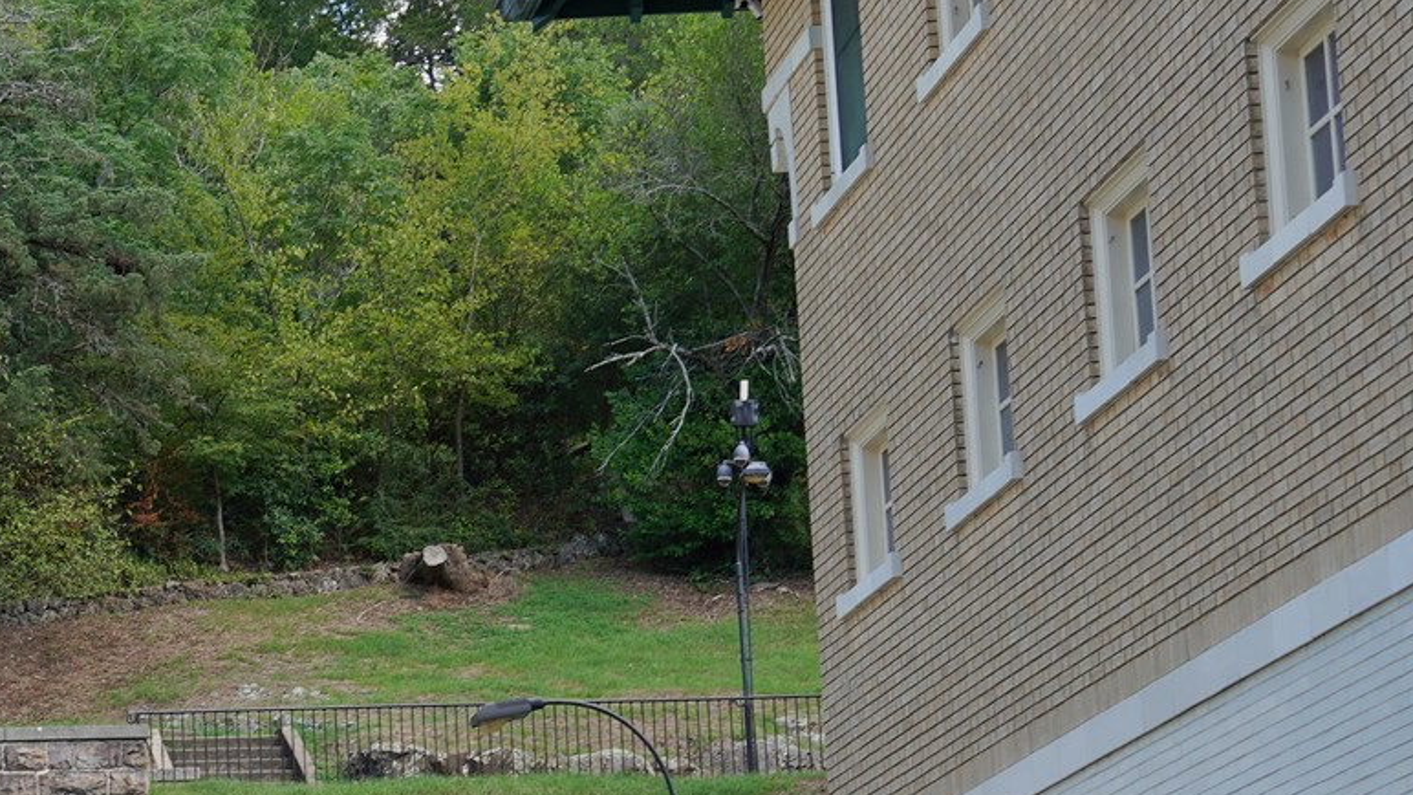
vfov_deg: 10.5
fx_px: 4271
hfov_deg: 17.9
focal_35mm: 114
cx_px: -240
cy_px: 899
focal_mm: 42
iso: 100
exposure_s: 1/100
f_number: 6.3
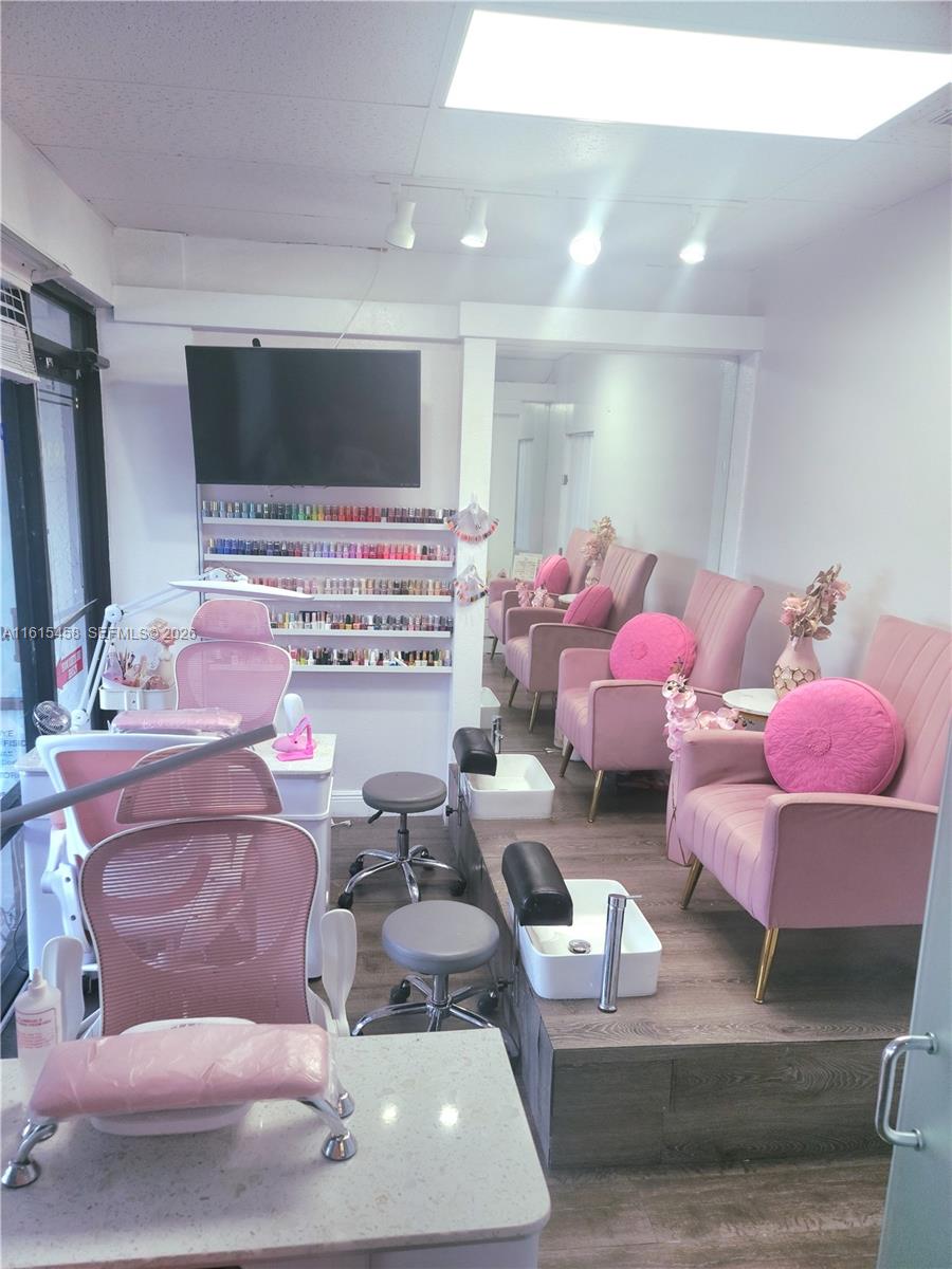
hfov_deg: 54.9
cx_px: 476
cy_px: 634
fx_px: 917
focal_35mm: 25
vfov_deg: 69.4
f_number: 1.8
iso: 80
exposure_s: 1/60.2
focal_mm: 7
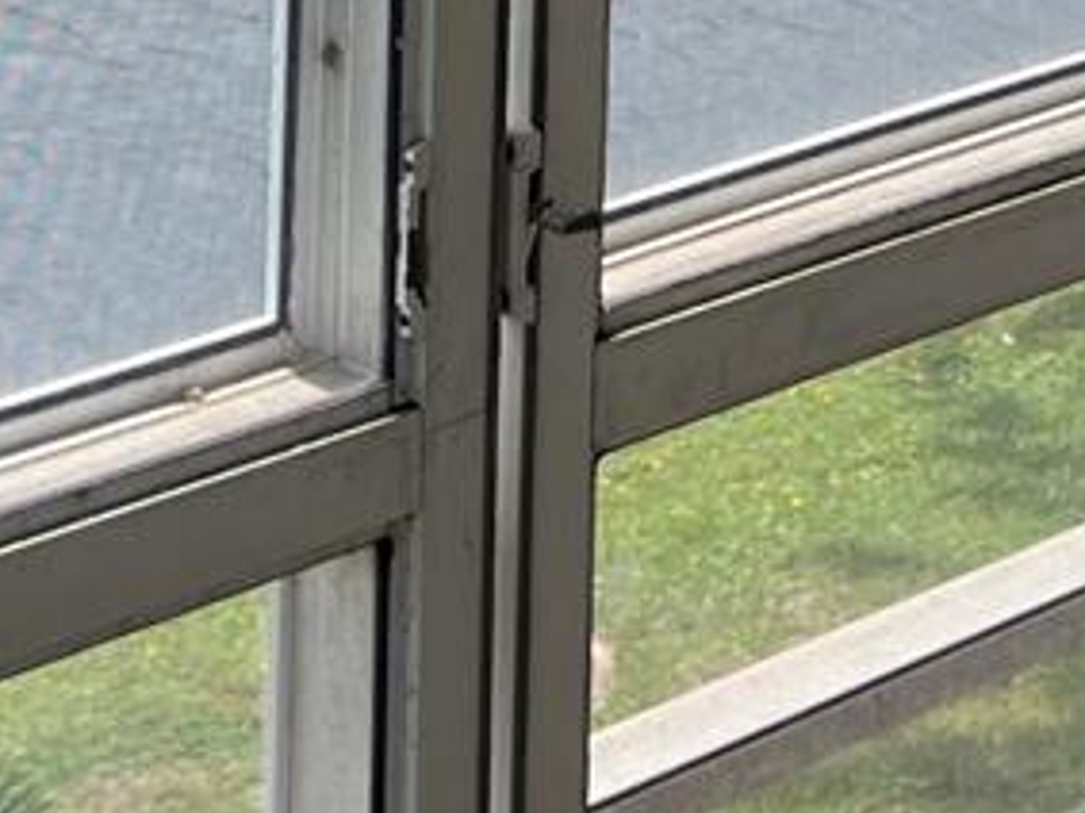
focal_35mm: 147
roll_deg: -0.8
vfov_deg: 9.3
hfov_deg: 13.3
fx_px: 4606
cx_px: 978
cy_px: -932
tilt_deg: -3.3
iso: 50
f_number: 1.5
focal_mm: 5.7
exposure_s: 1/2165
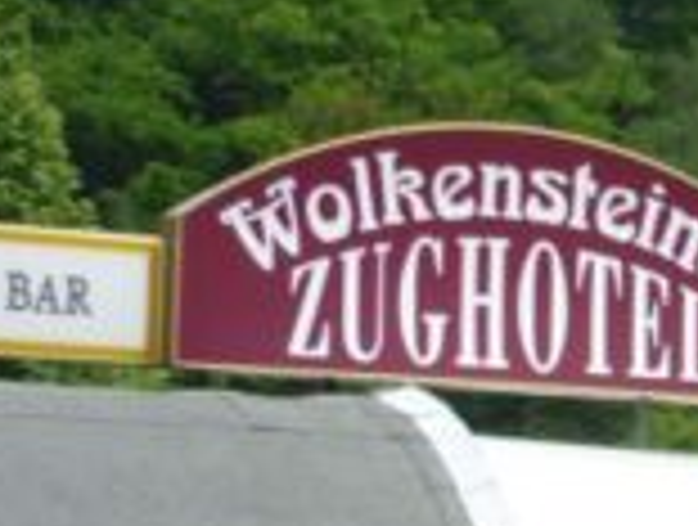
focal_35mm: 163
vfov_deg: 9.1
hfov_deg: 10.4
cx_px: 1698
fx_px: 3294
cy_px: 593
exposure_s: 1/800
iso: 80
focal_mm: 5.5
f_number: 2.8
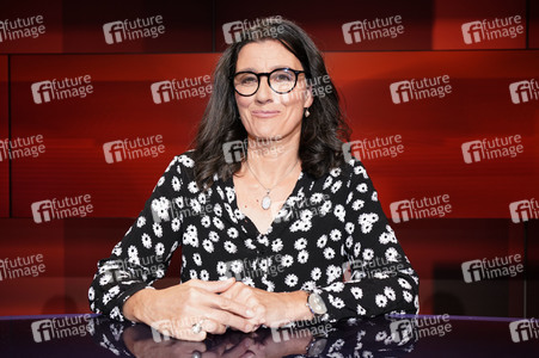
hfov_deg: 50.7
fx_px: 569
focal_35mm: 38
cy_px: 179
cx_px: 270
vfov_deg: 35.0
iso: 1600
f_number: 5
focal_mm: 38
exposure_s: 1/125
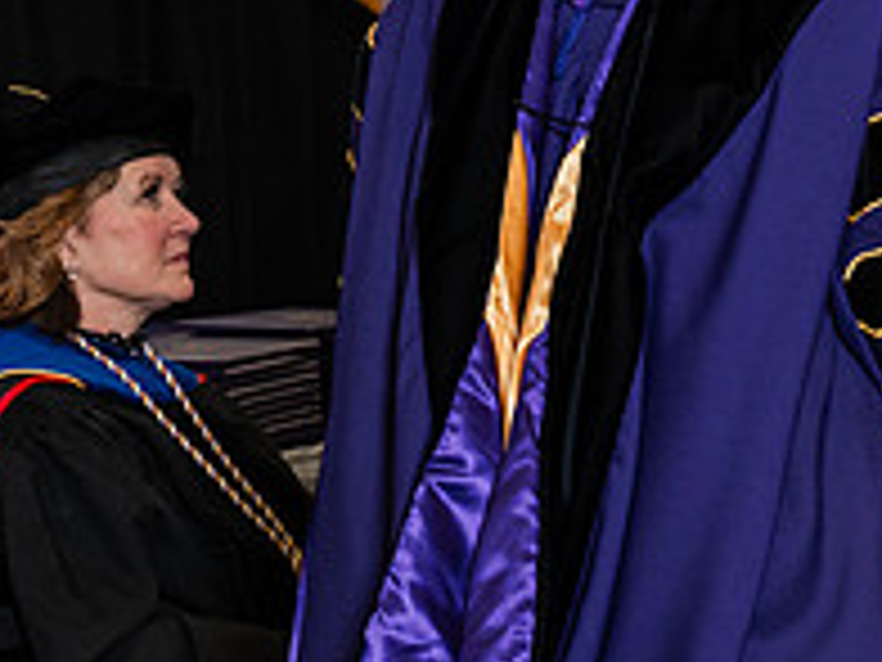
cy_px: 205
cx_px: 1062
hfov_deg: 9.8
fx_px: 5070
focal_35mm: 199
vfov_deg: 7.5
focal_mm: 70
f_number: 4.5
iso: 1250
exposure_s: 1/200
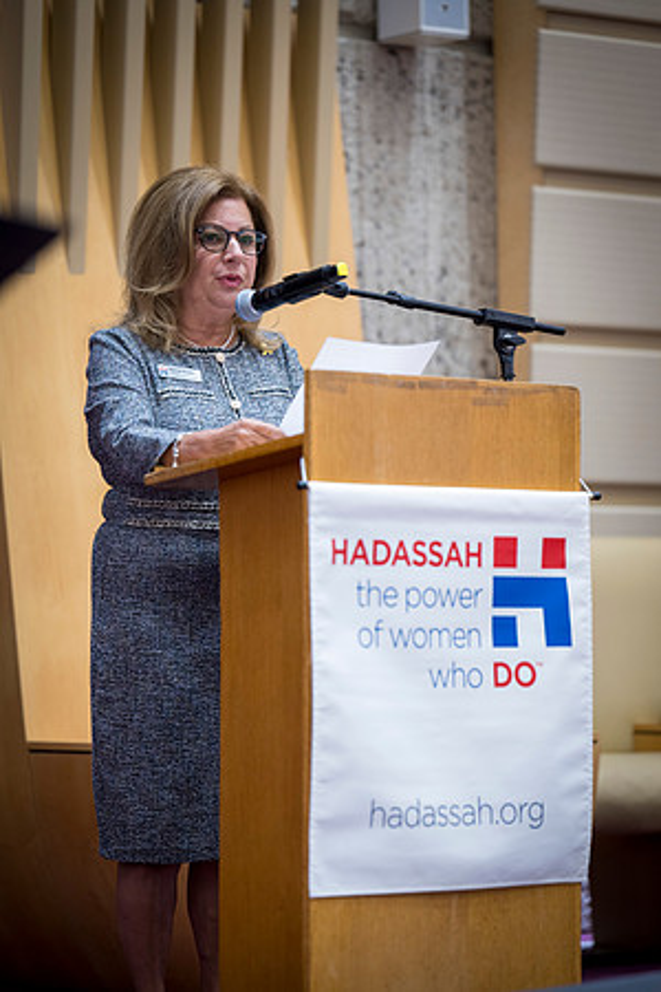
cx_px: 330
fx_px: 3580
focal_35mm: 130
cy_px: 496
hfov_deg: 10.5
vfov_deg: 15.8
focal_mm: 130
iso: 800
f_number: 2.8
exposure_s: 1/90
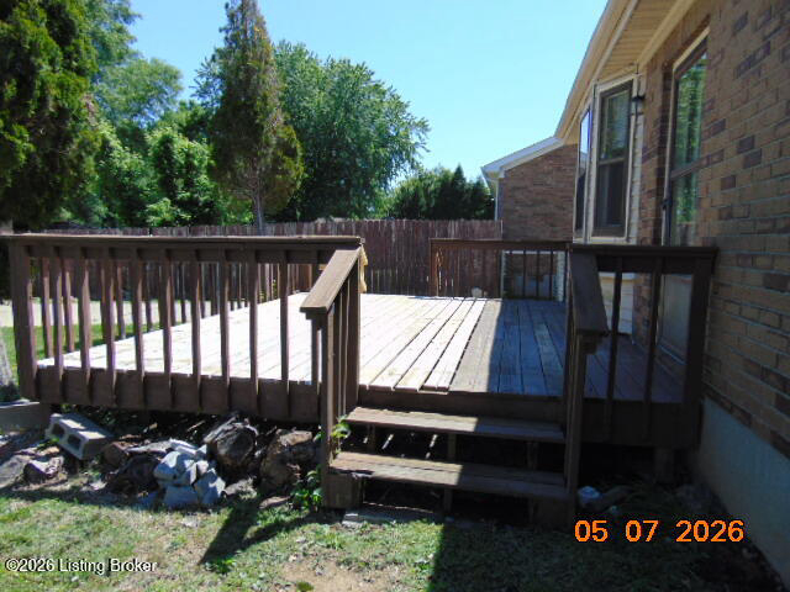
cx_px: 395
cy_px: 296
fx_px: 571
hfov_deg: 69.4
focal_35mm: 25
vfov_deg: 54.9
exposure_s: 1/800
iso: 80
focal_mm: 4.5
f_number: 3
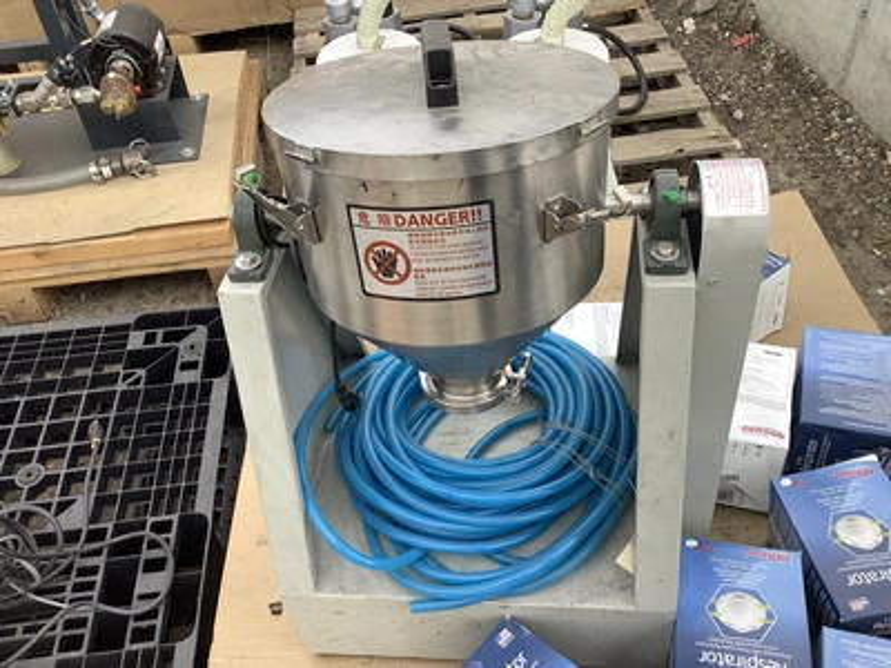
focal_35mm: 31
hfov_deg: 58.4
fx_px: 798
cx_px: 446
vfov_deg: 45.4
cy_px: 334
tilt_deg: -45.7
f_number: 2.4
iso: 25
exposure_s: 1/217
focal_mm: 3.3
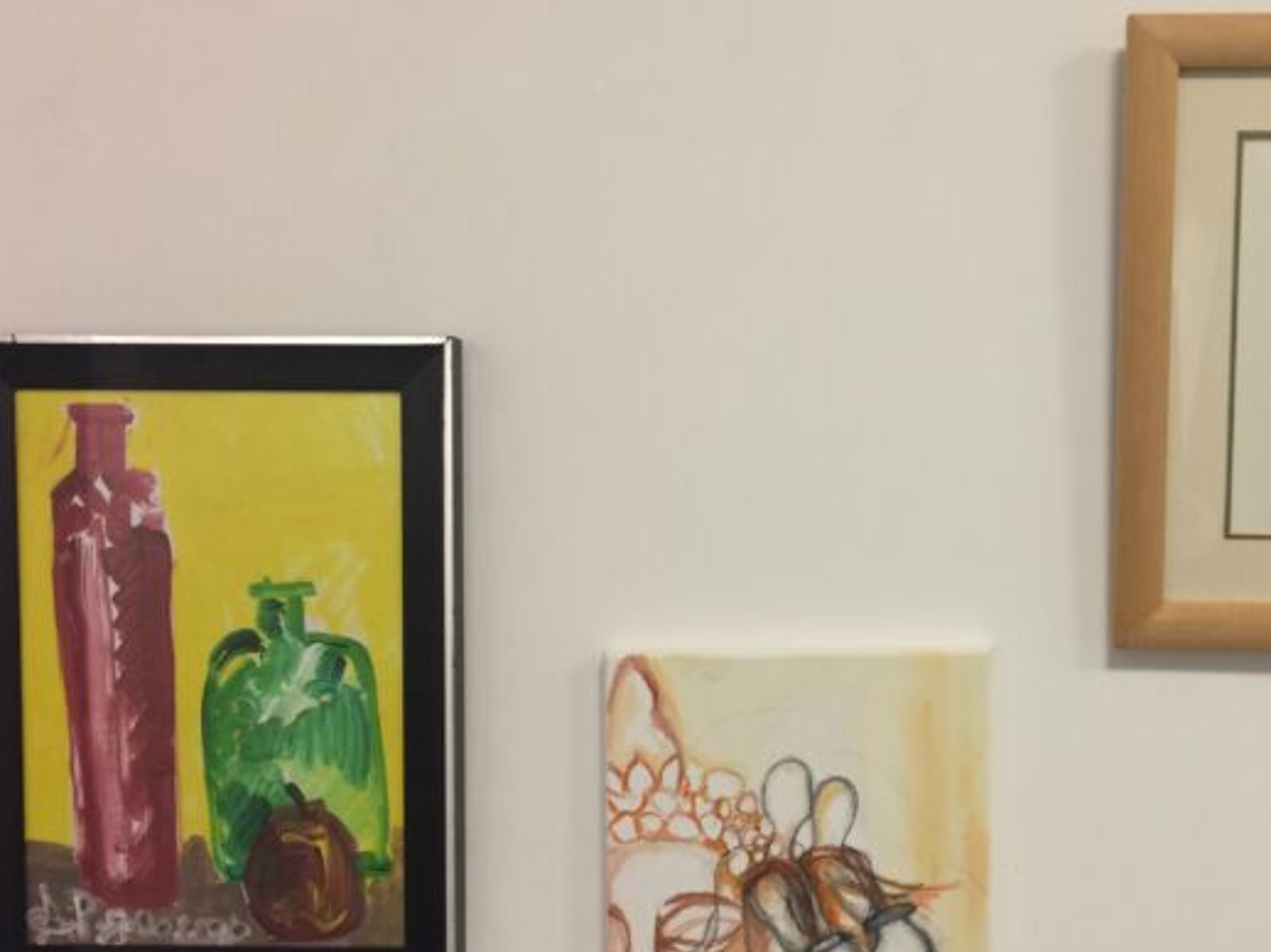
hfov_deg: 43.1
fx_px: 1578
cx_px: 881
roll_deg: -0.4
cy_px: 530
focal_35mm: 43
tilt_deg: -4.4
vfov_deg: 33.5
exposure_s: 1/33
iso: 100
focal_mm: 4.15
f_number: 2.2
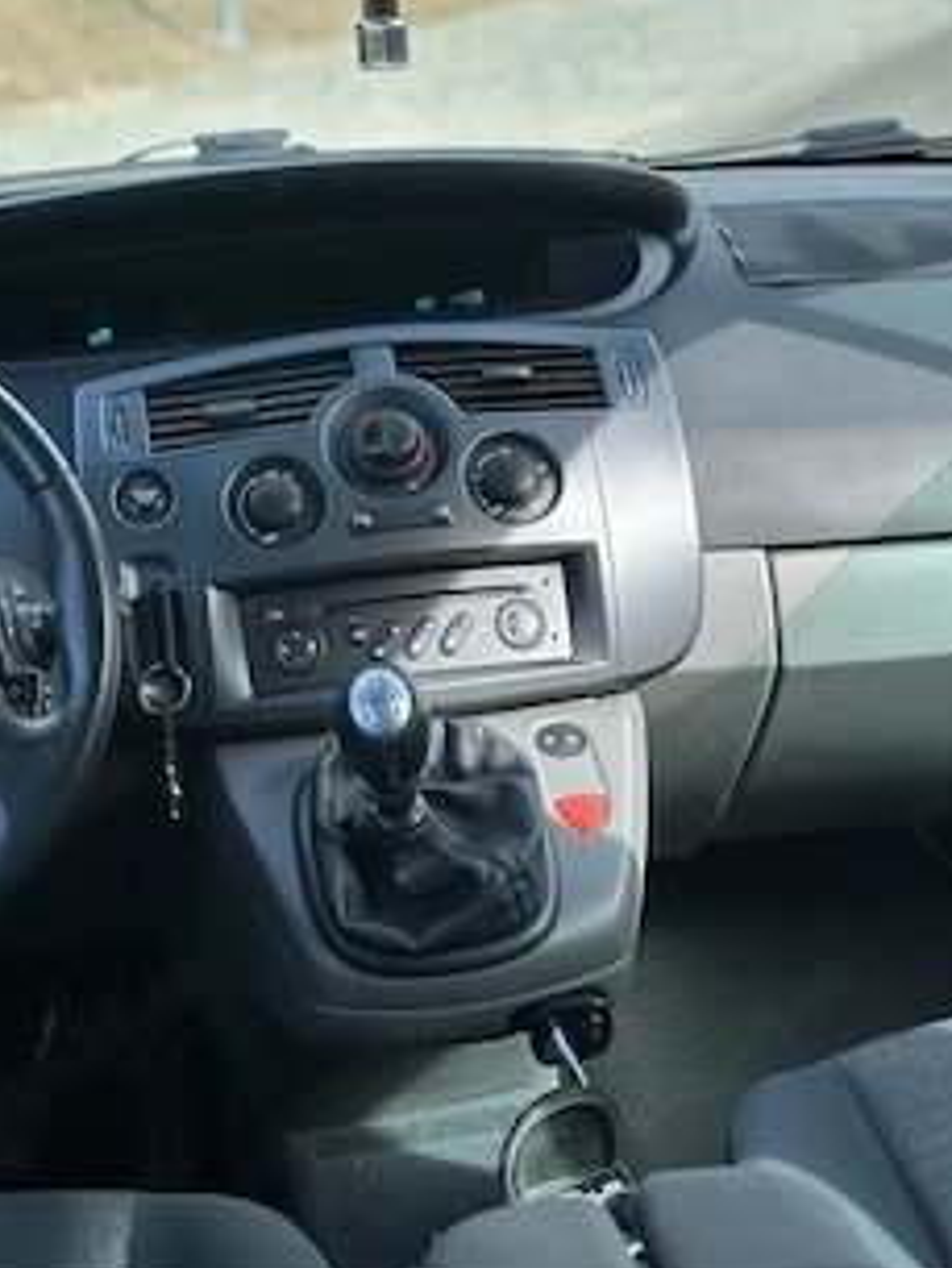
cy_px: 461
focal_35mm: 63
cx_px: 474
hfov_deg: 23.3
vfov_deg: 30.6
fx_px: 2309
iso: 80
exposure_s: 1/1453
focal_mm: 6.86
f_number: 1.78
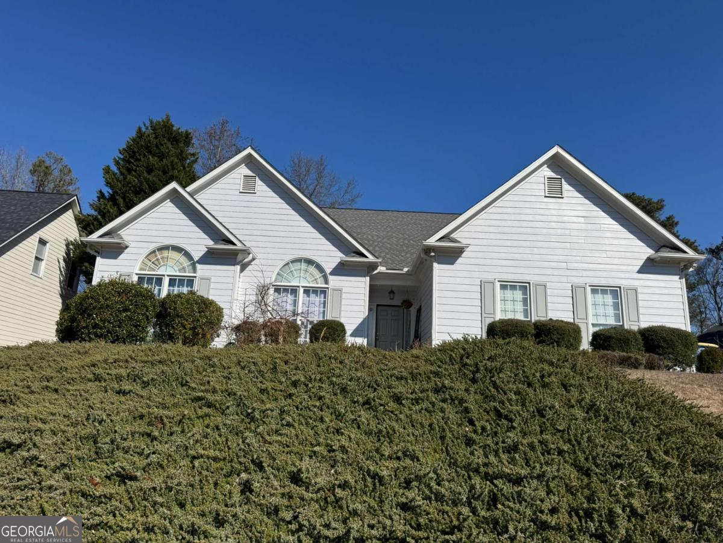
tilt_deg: +16.3
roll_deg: -2.7
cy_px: 272
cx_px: 362
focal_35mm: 24
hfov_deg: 71.6
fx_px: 501
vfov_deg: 56.8
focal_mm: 6.76
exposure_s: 1/9009
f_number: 1.78
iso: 80
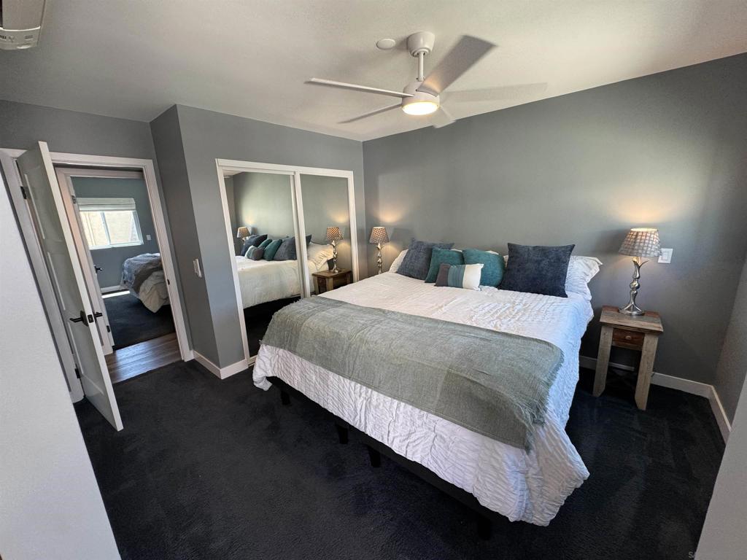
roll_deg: +2.3
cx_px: 374
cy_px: 280
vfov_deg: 85.7
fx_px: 302
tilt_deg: -12.1
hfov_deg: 102.1
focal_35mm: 14
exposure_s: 1/120
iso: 125
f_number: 2.2
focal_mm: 2.22
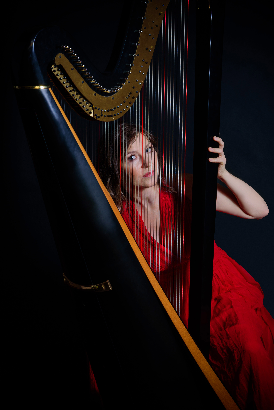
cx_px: 137
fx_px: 890
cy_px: 205
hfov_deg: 17.5
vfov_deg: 26.0
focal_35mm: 78
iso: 200
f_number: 16
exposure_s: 1/125
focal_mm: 78
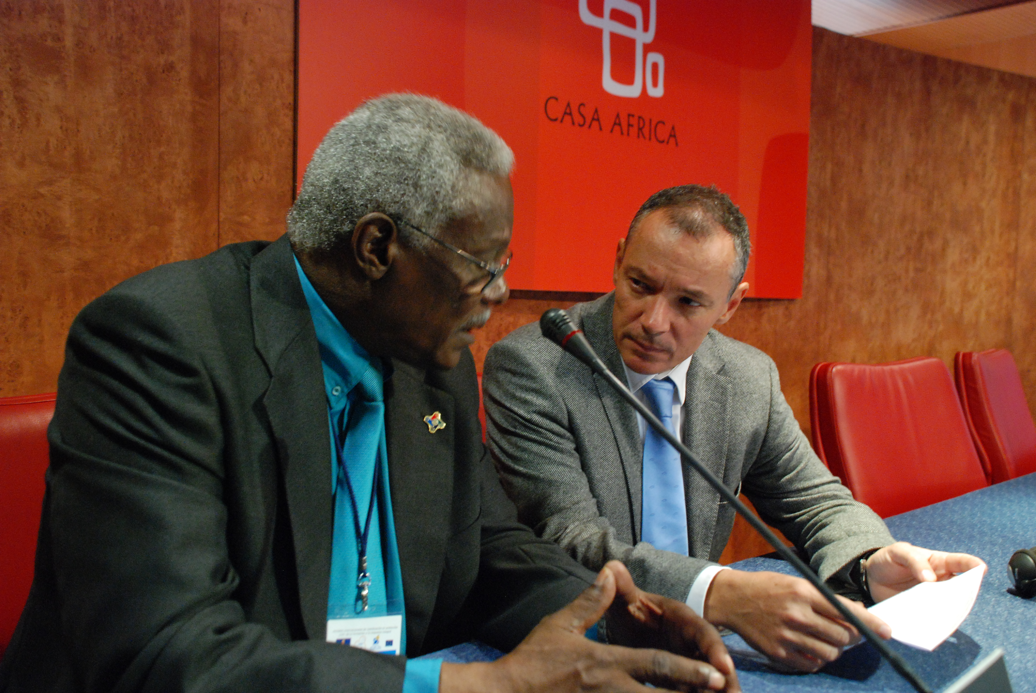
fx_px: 1124
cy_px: 346
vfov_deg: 34.3
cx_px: 518
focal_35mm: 39
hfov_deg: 49.5
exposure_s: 1/20
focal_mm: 26
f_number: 3.8
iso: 1250
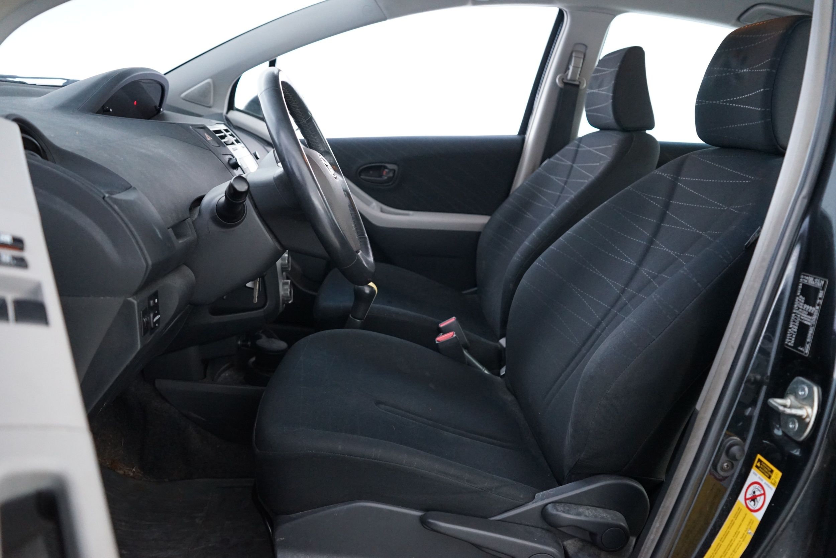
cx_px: 418
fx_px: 650
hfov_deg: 65.5
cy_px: 279
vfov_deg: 46.4
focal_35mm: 28
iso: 4000
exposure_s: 1/8
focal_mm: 28
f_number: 4
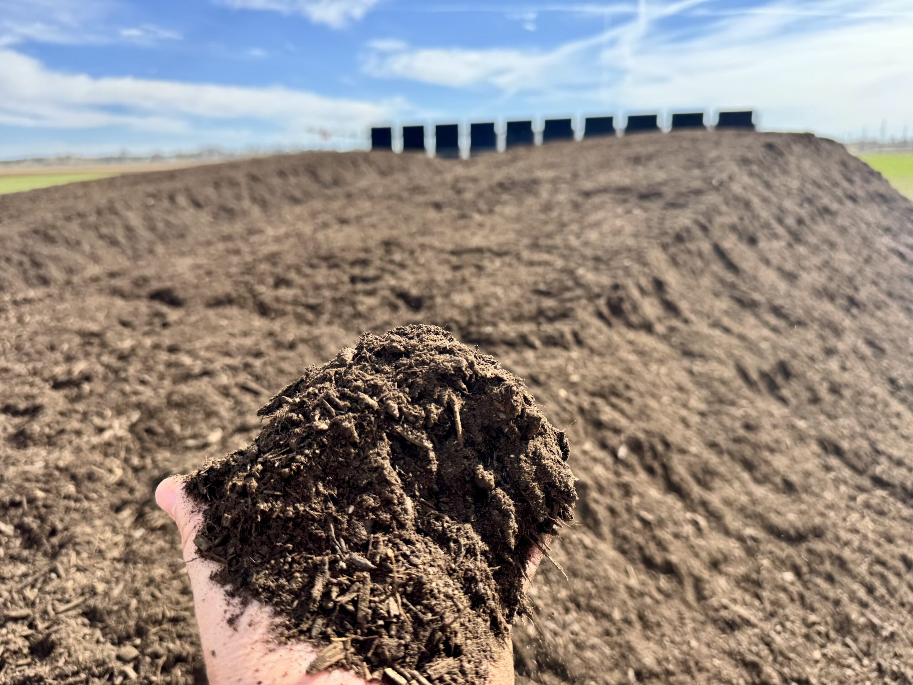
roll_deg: +2.3
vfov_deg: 56.8
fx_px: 633
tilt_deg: -16.6
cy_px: 342
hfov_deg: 71.6
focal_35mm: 24
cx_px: 456
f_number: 1.78
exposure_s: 1/1869
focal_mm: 6.76
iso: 80
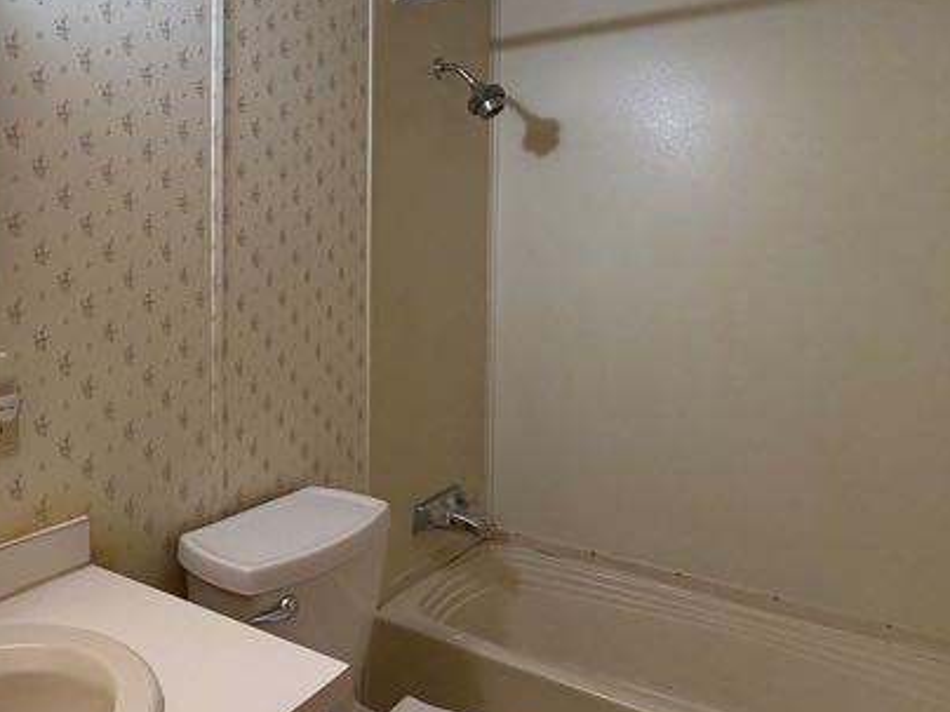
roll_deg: +0.1
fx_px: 796
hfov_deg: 59.5
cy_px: 271
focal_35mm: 29
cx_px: 282
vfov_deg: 47.8
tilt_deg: -2.0
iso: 200
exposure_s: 1/60
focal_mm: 2.22
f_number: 2.2
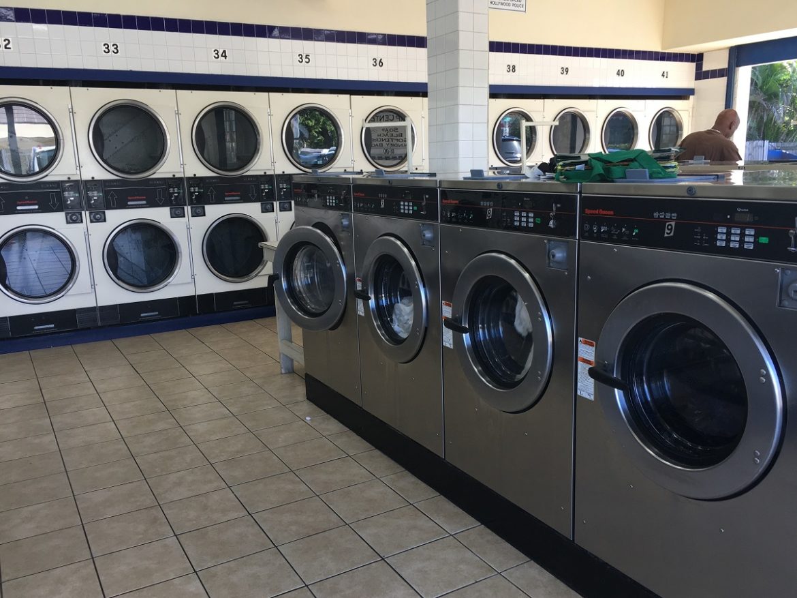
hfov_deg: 61.7
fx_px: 668
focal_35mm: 29
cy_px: 299
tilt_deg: -10.3
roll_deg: +0.7
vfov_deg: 48.2
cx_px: 398
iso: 32
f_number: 2.2
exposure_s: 1/100
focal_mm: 4.15
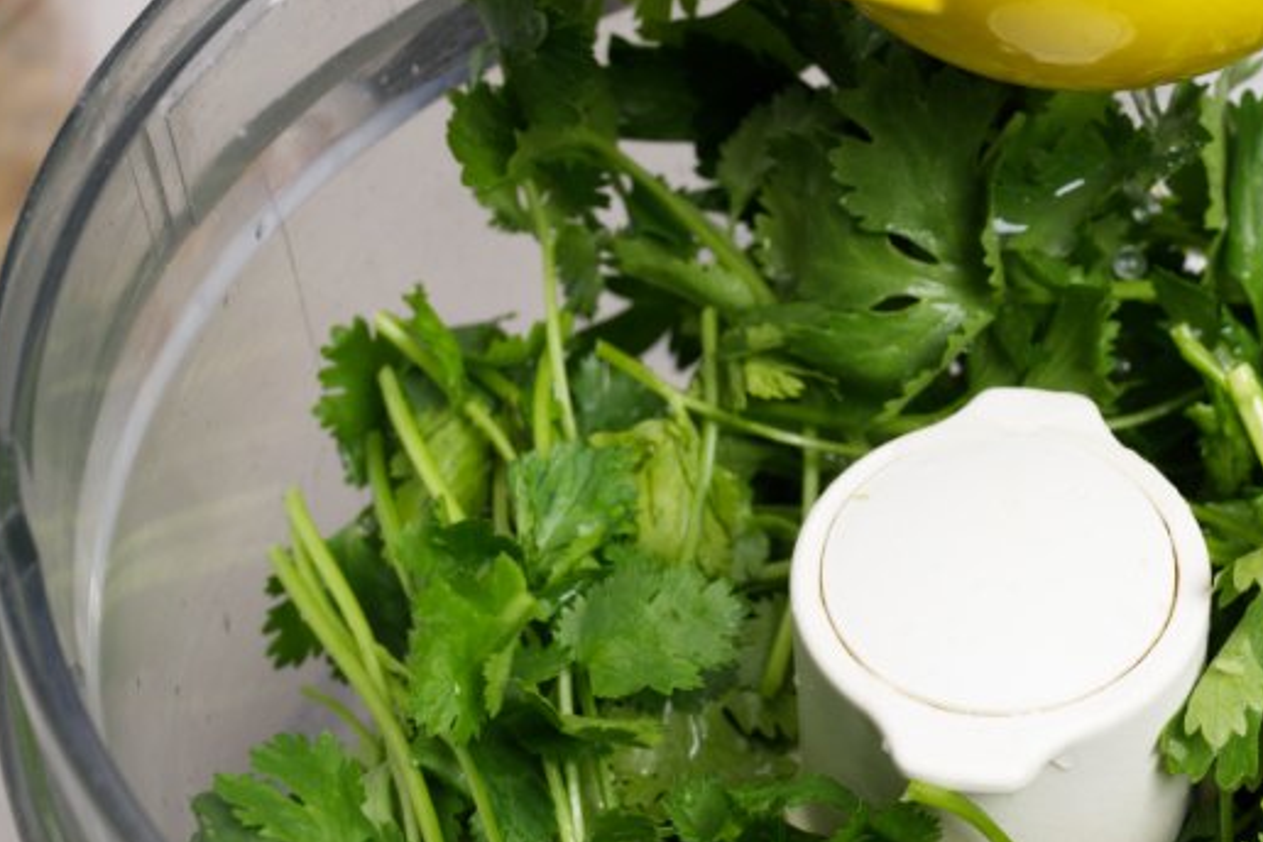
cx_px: 889
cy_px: 341
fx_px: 3508
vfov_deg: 13.7
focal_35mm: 100
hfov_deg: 20.3
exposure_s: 1/160
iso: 200
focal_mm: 43
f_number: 8
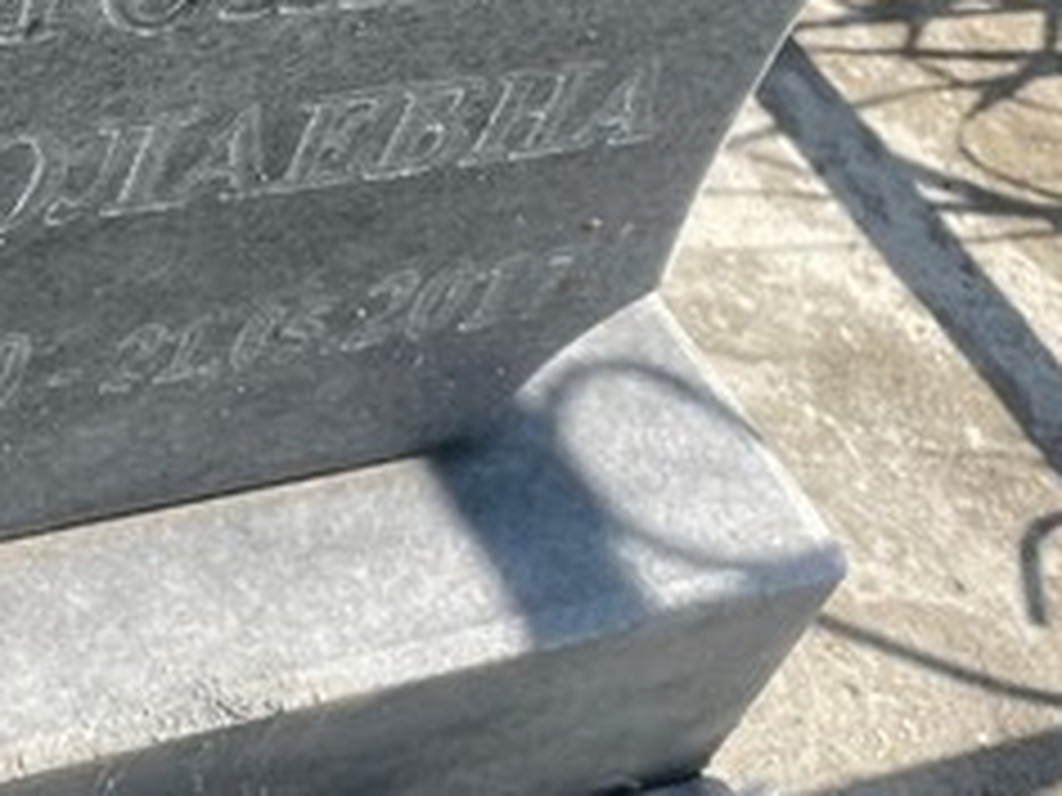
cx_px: 22
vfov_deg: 16.6
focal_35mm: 88
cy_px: 130
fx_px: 2700
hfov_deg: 21.5
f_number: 1.6
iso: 32
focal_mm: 4.2
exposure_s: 1/3509
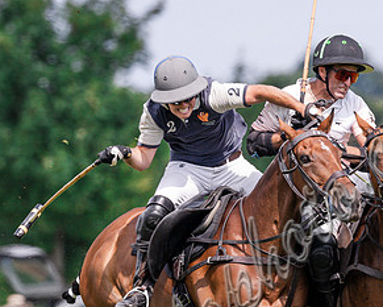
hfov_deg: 1.2
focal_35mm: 1605
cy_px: 271
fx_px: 18199
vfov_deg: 1.0
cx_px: 298
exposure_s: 1/1000
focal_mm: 500
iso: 400
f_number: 6.3
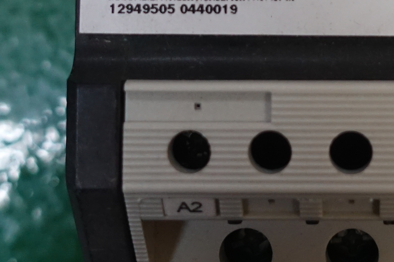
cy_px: -97
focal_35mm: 111
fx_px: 1215
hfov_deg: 18.2
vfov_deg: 11.9
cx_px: 344
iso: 800
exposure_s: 1/30
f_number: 2.5
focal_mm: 11.56
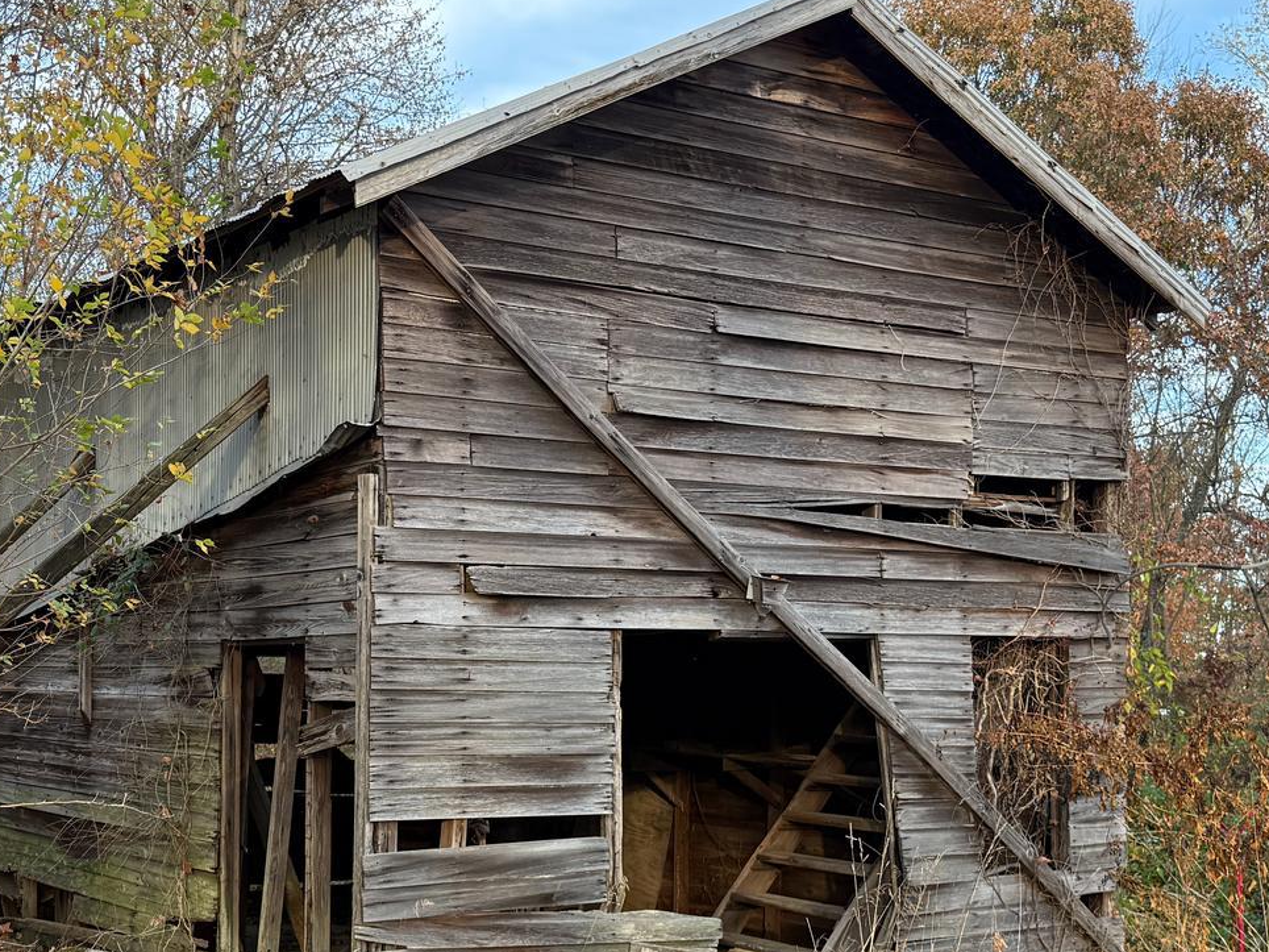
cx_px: 466
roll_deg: -1.2
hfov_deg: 37.2
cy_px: 707
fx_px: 1870
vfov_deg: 28.2
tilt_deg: +0.7
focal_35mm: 51
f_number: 1.78
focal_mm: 6.76
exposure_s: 1/419
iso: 100
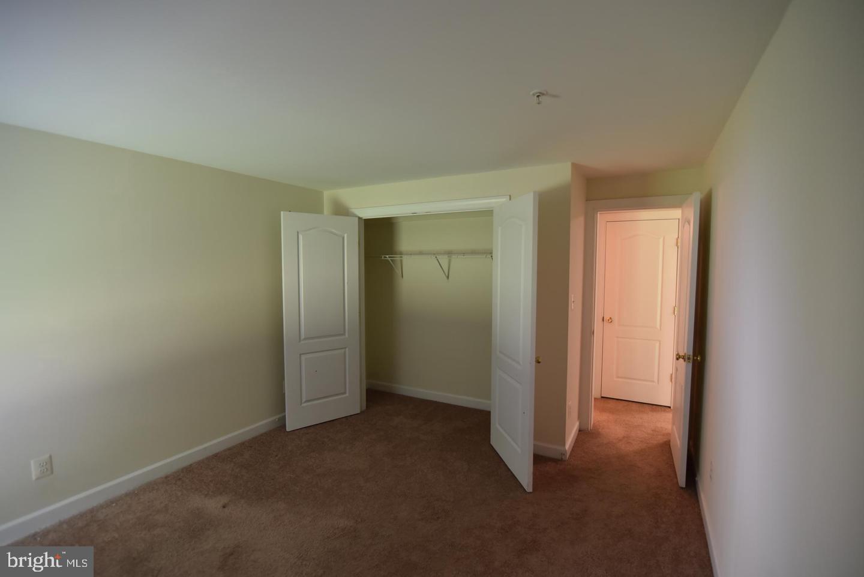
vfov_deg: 73.8
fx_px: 384
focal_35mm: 16
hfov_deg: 96.7
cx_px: 432
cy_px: 288
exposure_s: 1/60
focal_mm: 16
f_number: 3.2
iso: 800
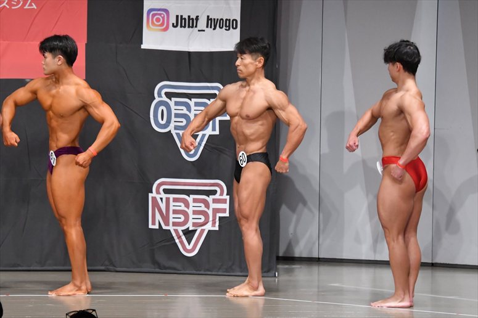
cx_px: 239
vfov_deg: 6.3
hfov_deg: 9.5
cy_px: 159
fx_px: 2880
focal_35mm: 217
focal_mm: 145
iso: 6400
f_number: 5.6
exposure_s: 1/400
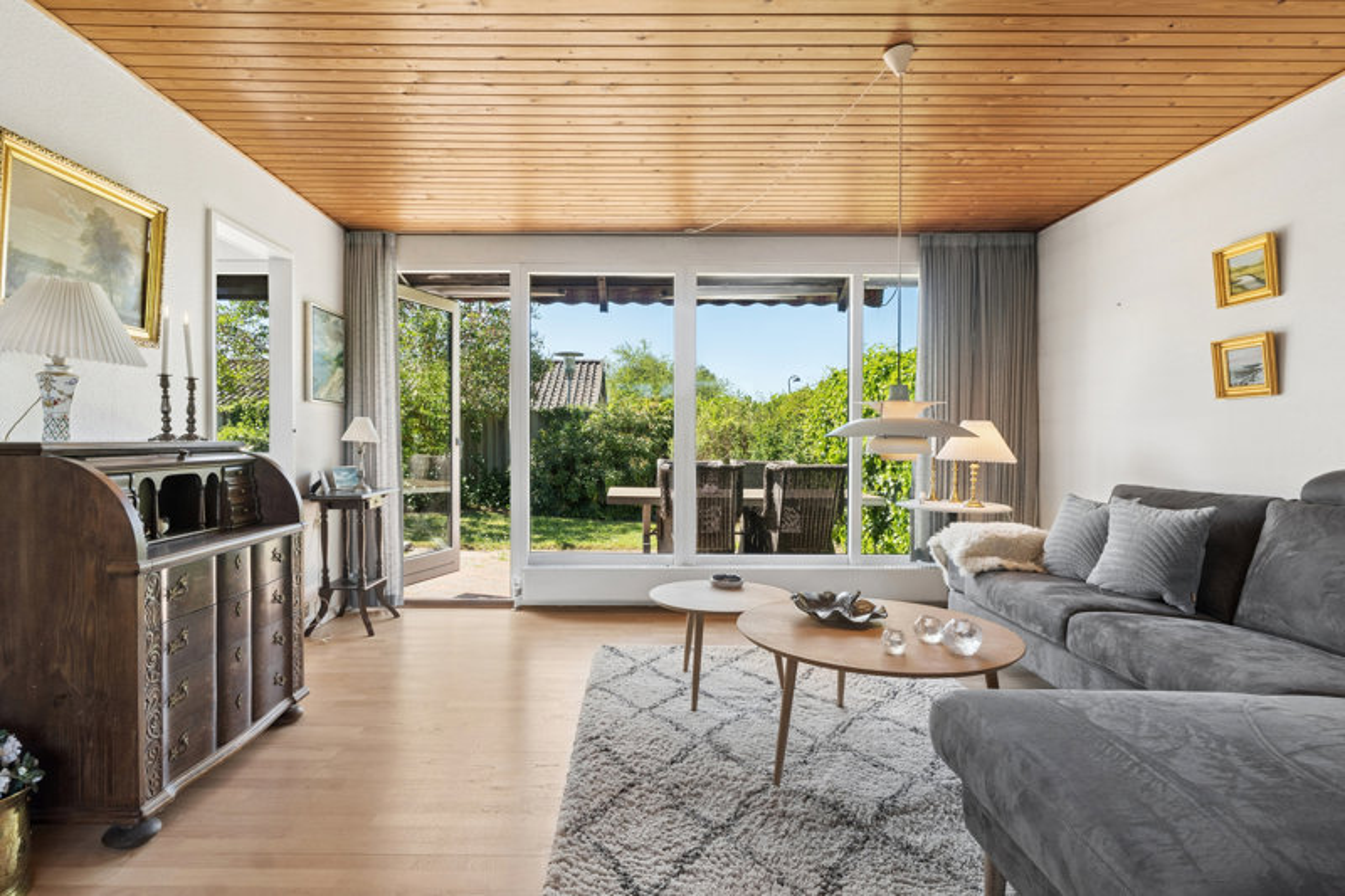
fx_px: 728
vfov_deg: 63.2
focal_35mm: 20
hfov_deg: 85.4
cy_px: 448
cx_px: 672
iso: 500
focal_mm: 13
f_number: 8
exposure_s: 1/125
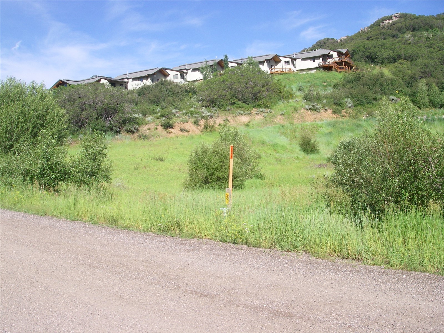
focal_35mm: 38
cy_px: 166
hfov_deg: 49.0
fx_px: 487
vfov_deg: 37.7
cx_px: 222
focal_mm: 6.3
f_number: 6.6
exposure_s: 1/160
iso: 64
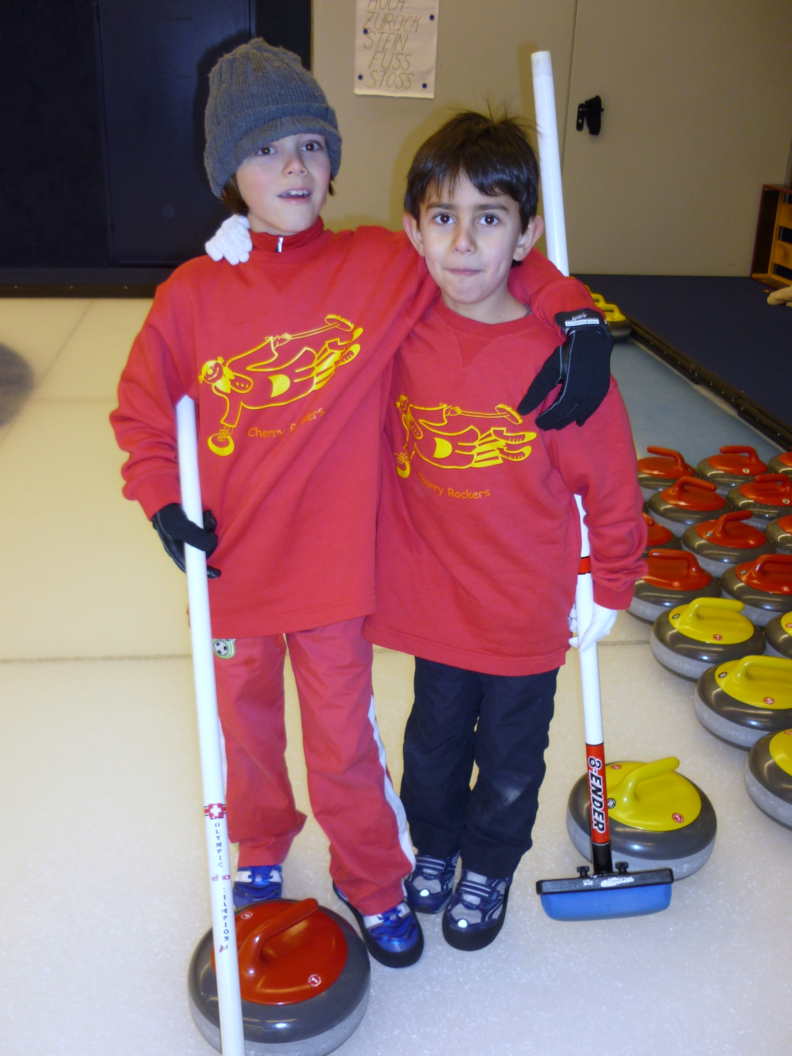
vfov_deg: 55.4
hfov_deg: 42.9
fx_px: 1007
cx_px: 396
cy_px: 528
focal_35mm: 33
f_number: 2.8
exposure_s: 1/30
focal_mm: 5.5
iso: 100
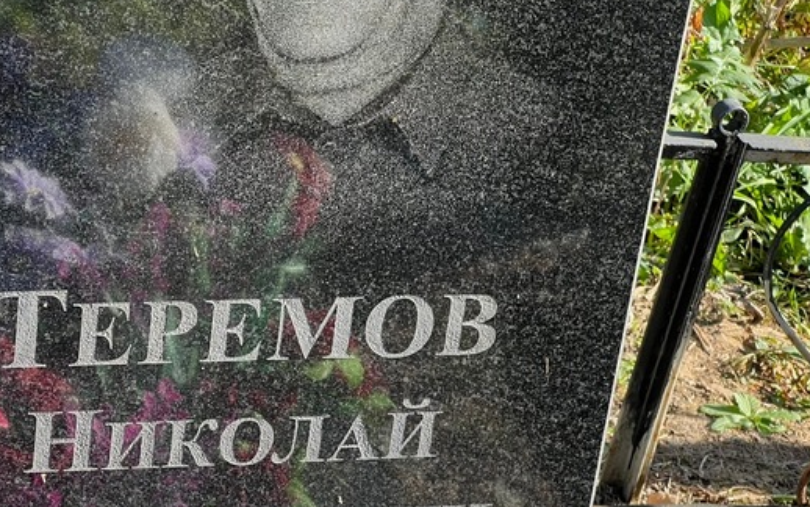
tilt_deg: -26.8
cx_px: 247
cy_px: 422
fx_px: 2782
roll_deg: -10.3
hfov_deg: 16.5
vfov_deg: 10.4
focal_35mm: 126
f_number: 2.8
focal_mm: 9
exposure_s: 1/128
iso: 32
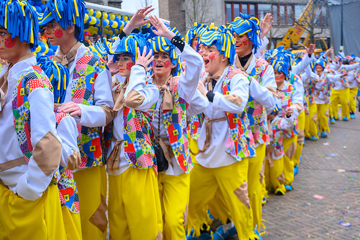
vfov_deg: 27.0
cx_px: 184
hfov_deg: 39.6
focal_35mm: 50
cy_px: 120
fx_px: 501
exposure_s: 1/250
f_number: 5
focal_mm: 32
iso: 400
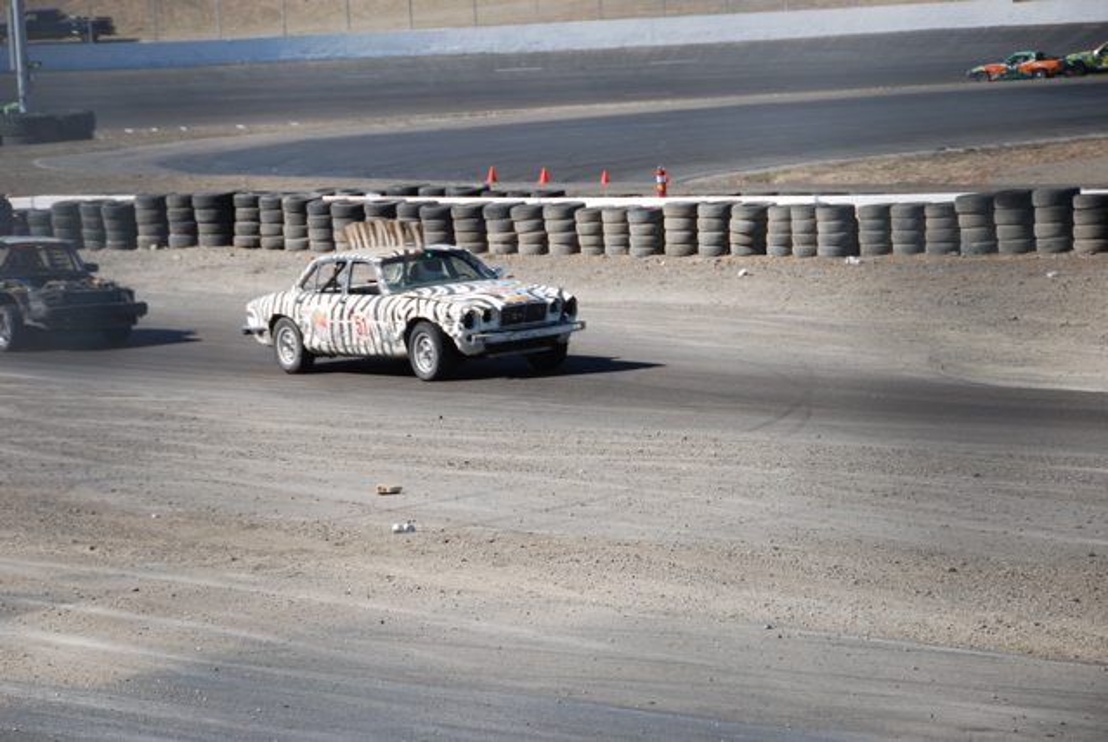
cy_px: 371
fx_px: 4392
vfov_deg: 9.7
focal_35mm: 142
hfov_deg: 14.4
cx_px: 554
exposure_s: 1/500
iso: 110
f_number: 5.6
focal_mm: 95
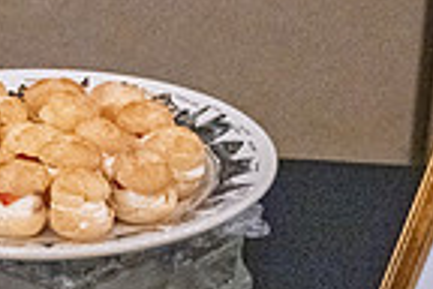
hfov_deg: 9.9
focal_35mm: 202
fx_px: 2429
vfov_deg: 6.8
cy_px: 212
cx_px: -210
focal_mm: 50
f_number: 4
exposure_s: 1/125
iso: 10000
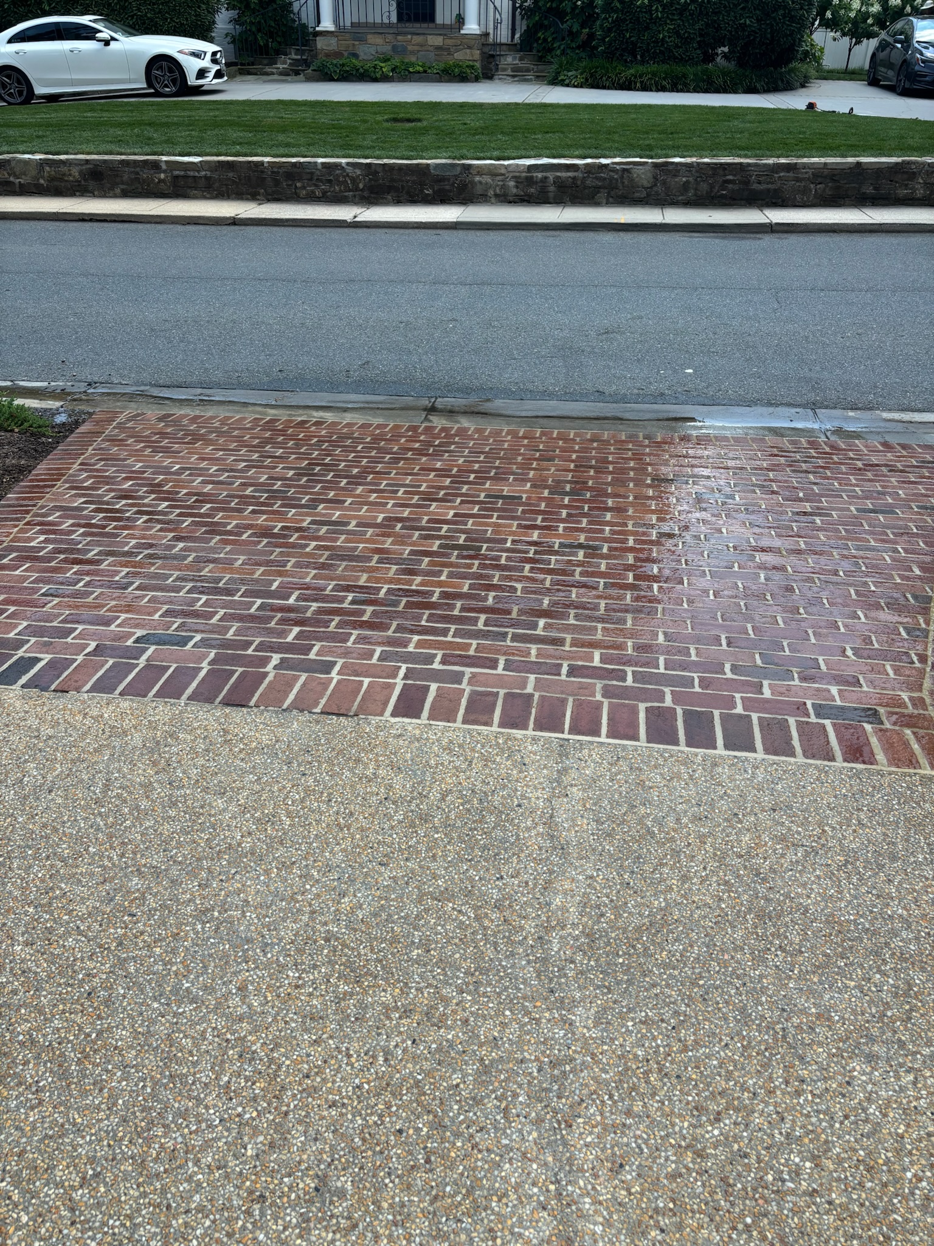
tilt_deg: -34.2
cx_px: 467
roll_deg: -1.2
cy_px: 623
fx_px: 935
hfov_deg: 53.1
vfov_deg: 67.3
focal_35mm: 26
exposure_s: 1/1381
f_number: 1.6
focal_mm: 5.96
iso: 50
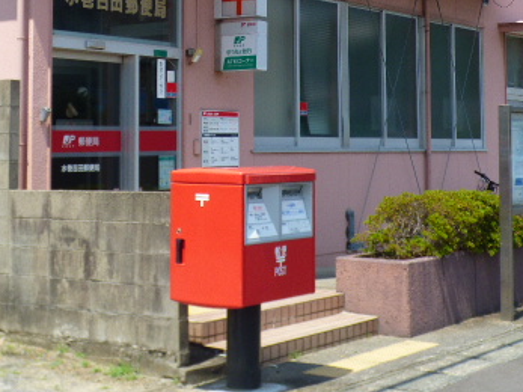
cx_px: 264
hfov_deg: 27.0
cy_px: 33
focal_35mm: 72
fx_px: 1087
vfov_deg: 20.0
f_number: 3.5
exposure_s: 1/800
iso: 100
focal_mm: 6.8
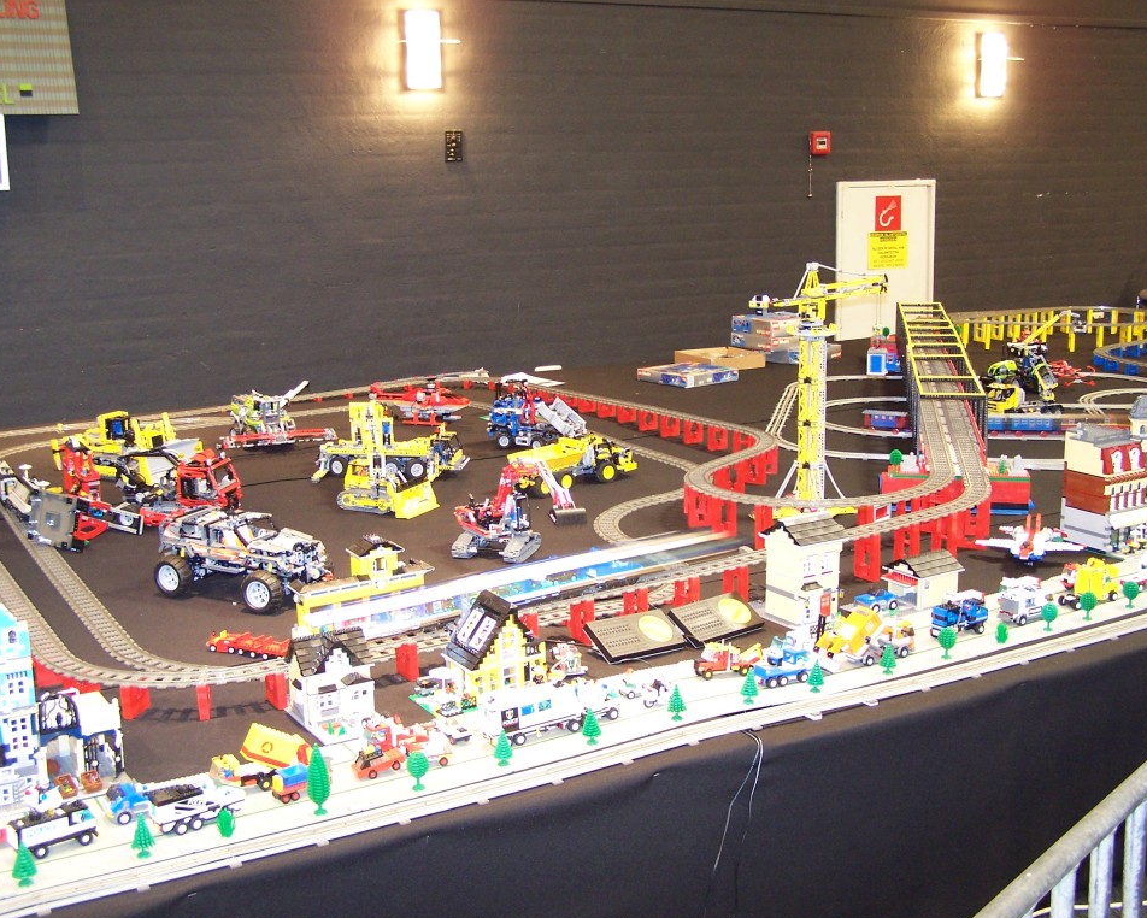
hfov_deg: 43.8
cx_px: 582
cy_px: 461
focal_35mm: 42
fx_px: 1426
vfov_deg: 35.7
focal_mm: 6.7
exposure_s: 1/2
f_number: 2.8
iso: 140
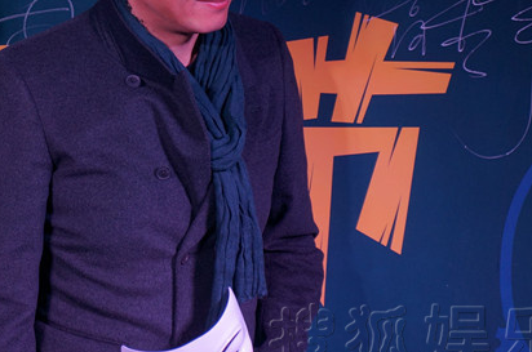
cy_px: 95
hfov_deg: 14.8
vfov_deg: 10.0
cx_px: 56
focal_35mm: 137
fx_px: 2020
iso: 500
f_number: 5.6
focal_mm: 47
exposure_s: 1/160
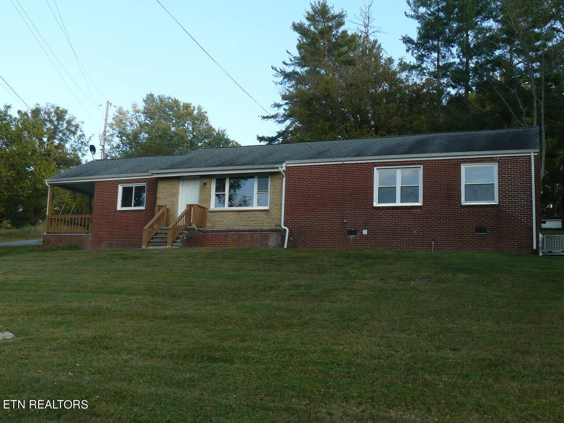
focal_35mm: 41
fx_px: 668
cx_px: 282
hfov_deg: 45.8
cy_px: 212
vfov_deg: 35.1
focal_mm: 6
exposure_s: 1/200
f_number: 4
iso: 100
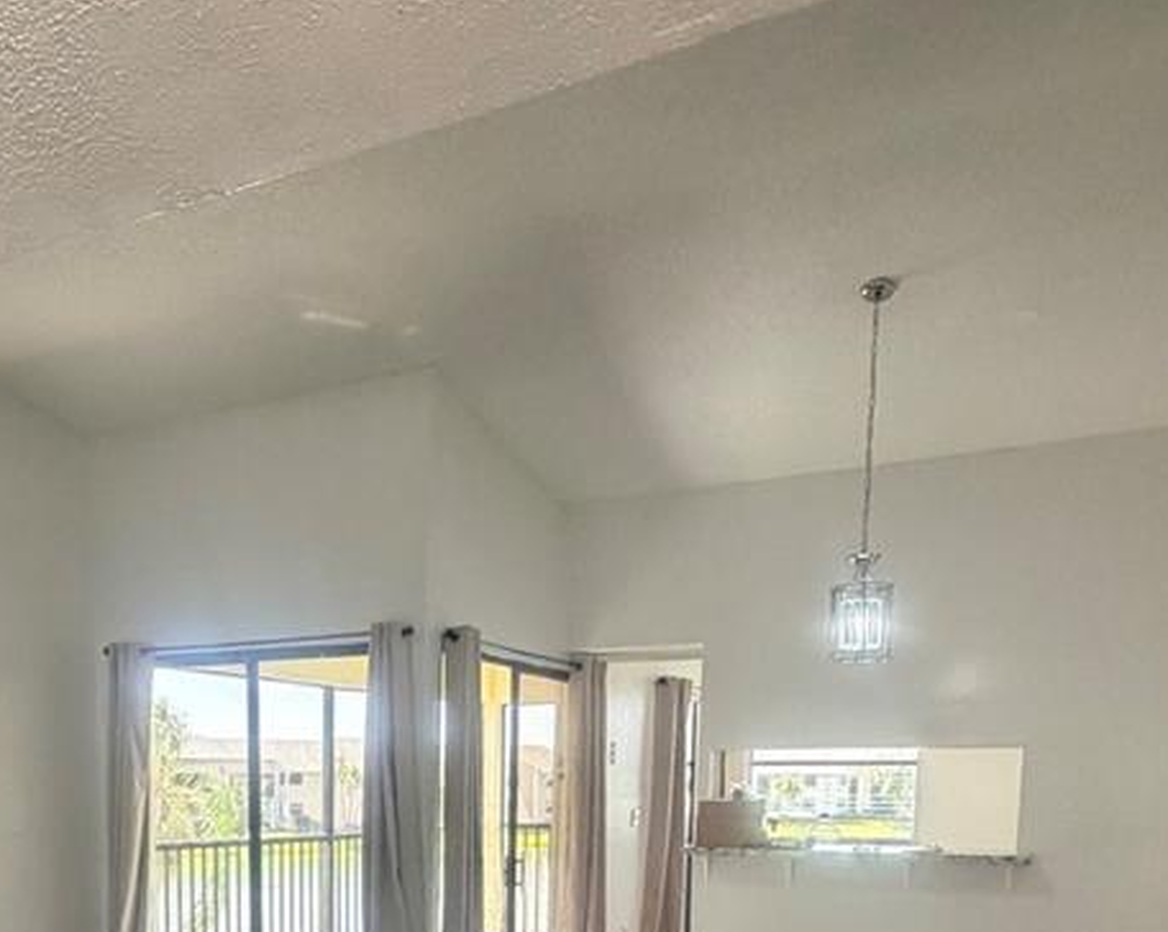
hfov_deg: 49.4
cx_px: 387
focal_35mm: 36
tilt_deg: -6.2
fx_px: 1243
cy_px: 950
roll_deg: +0.5
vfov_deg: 36.6
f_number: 2.2
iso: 250
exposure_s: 1/120
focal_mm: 2.22
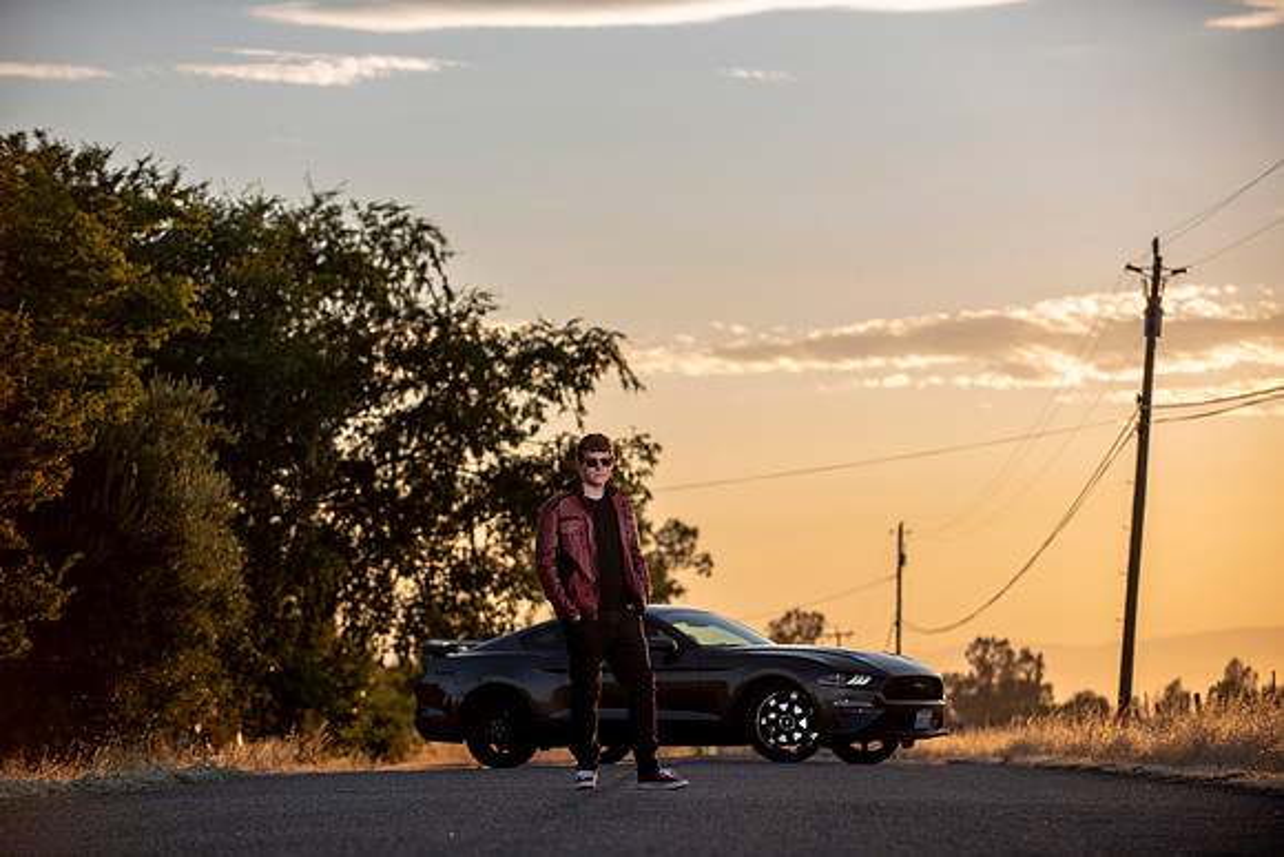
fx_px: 4459
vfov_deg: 11.0
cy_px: 428
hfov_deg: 16.4
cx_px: 642
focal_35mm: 125
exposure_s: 1/250
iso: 50
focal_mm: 125
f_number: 4
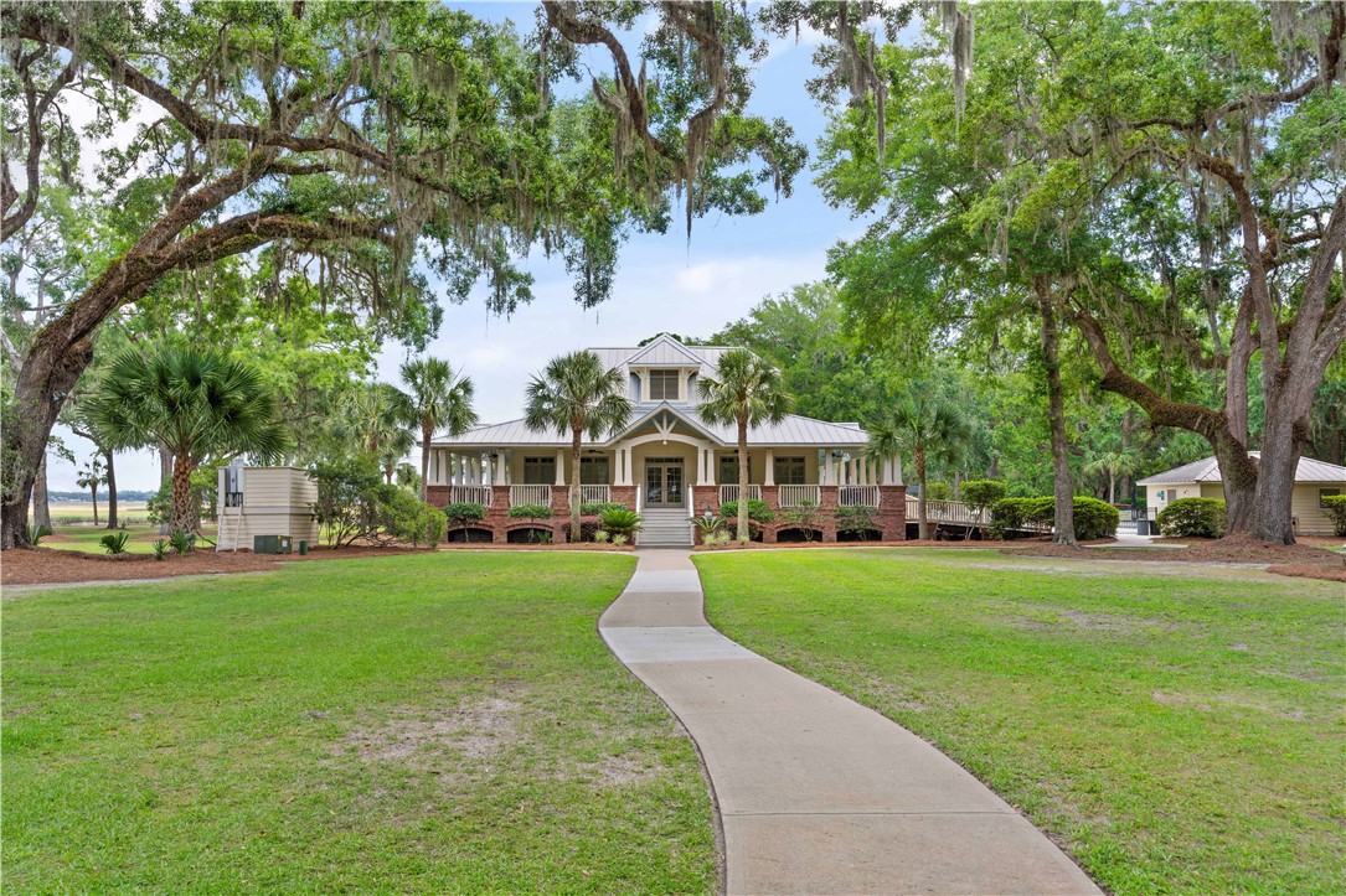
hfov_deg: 65.5
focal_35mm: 28
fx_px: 1047
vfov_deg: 46.4
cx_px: 673
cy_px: 448
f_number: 8
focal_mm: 28
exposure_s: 1/100
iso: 100
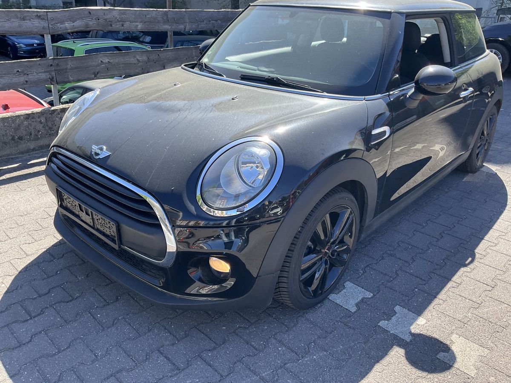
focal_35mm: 29
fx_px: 428
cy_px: 192
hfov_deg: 61.7
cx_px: 256
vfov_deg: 48.2
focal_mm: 3
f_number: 1.8
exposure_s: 1/457
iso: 25
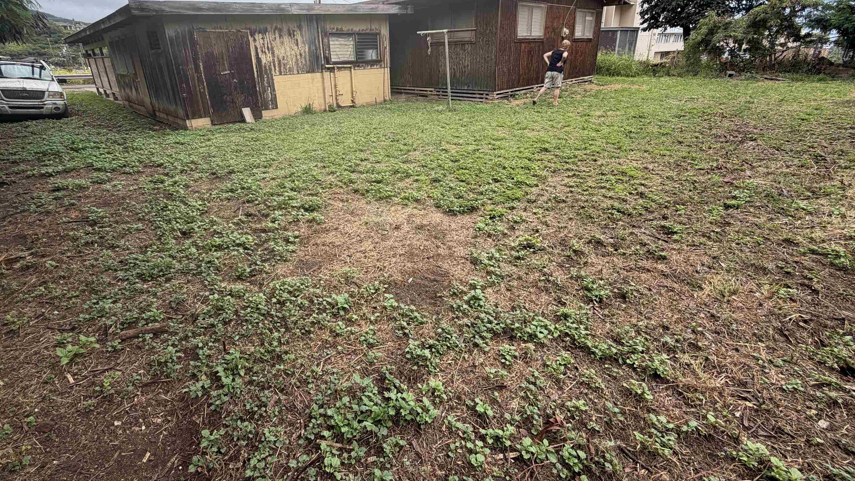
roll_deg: +2.4
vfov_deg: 63.2
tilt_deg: -19.3
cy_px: 187
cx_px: 407
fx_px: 385
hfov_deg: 95.9
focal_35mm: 17
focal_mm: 2.22
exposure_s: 1/709
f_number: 2.2
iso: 40
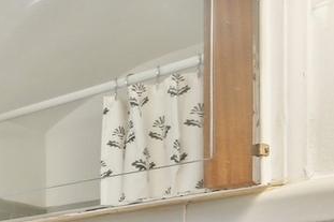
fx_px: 677
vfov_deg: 16.3
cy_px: 372
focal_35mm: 73
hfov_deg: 15.5
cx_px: -453
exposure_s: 1/10
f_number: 8
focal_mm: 14
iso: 400
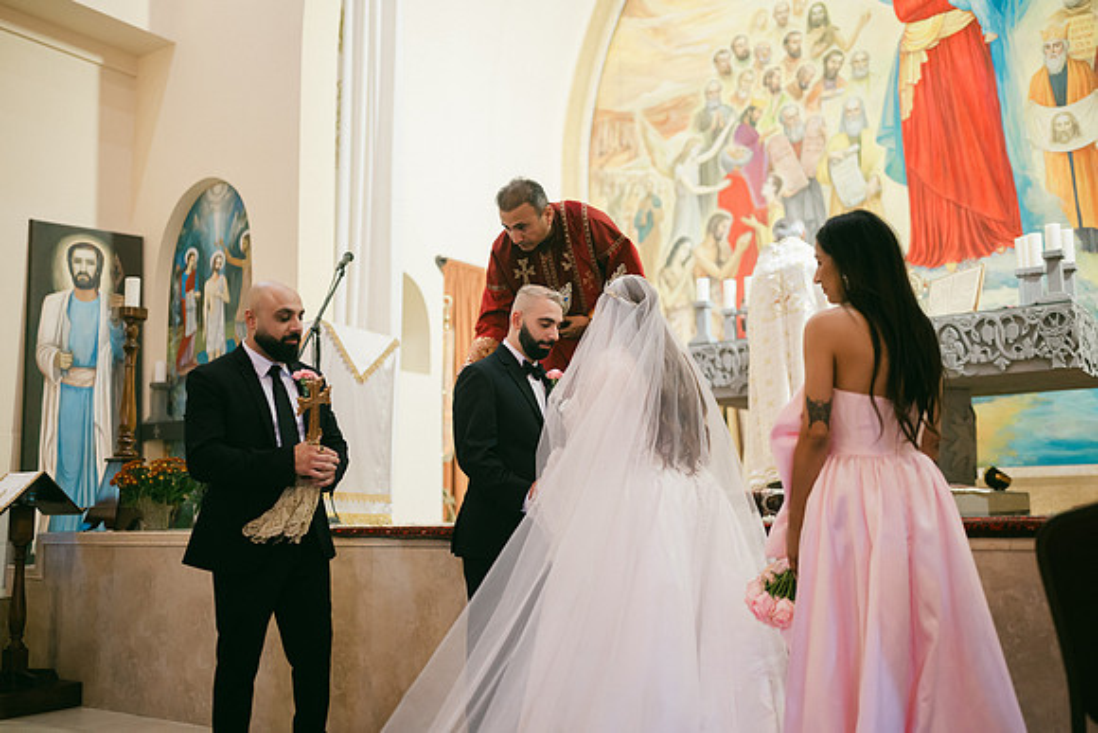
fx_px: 1068
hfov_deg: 54.4
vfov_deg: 37.9
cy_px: 366
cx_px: 549
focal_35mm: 35
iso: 800
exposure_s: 1/500
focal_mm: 35
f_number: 1.2
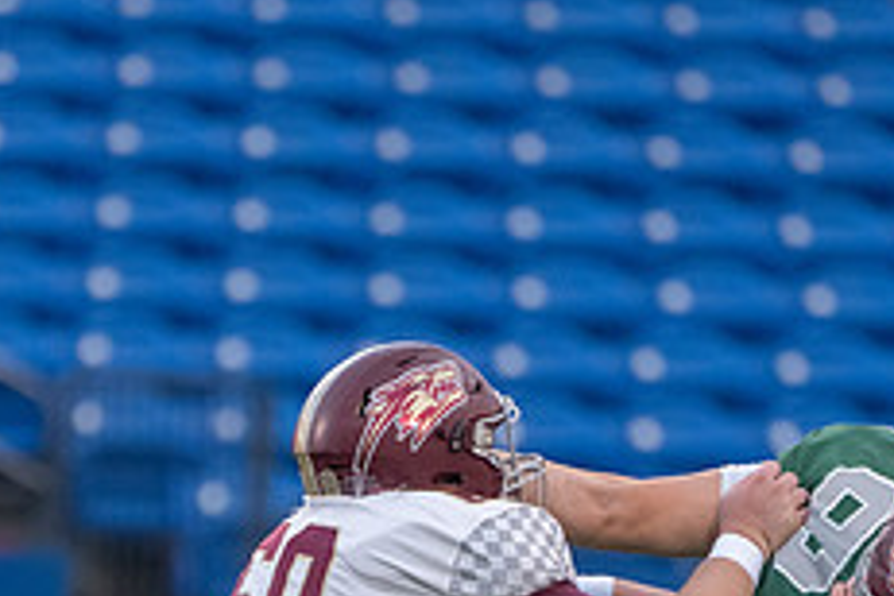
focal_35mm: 1430
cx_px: 427
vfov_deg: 1.0
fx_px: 35509
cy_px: 747
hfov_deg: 1.4
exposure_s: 1/1250
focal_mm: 400
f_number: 5.6
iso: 2500
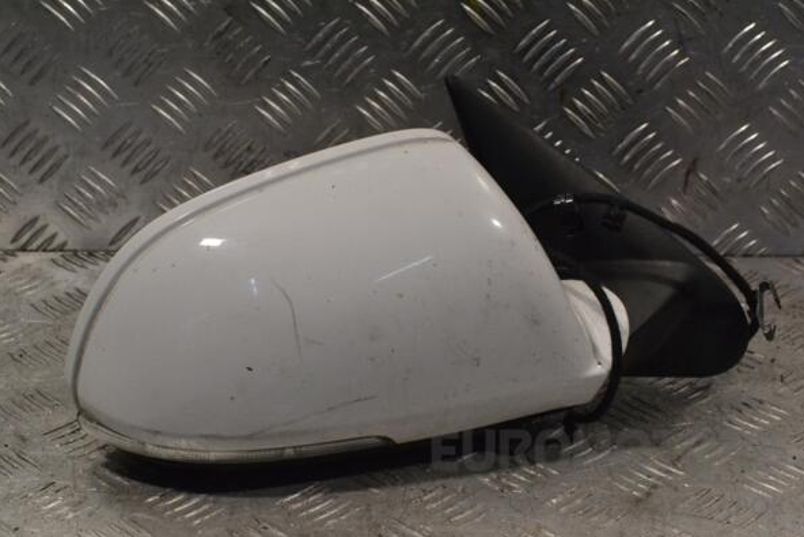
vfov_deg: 17.3
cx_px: 406
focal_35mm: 79
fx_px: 1765
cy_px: 269
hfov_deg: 25.7
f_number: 11
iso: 3200
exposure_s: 1/500
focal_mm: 52
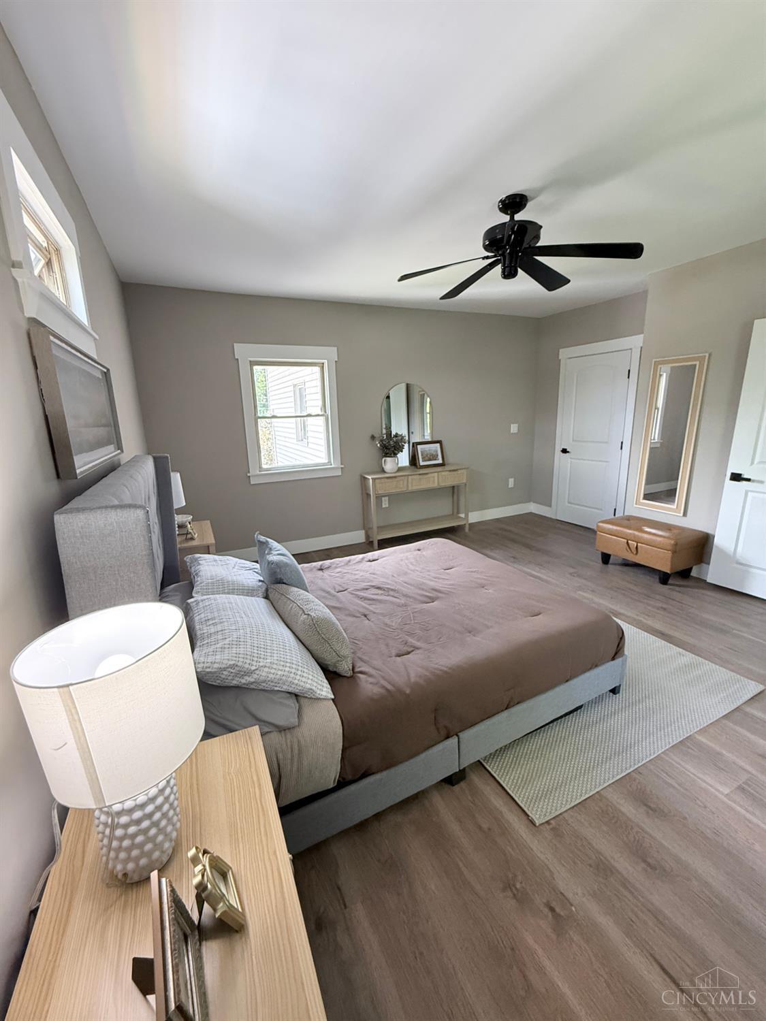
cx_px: 383
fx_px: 413
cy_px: 510
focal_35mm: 14
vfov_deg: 102.1
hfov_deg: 85.7
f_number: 2.2
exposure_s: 1/120
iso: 500
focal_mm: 2.22
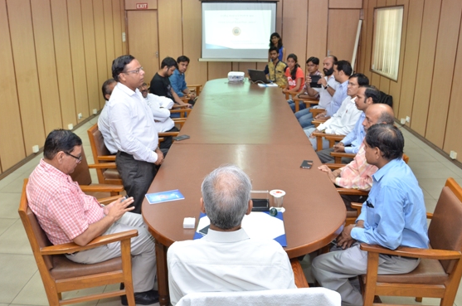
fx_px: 397
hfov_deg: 60.4
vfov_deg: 42.1
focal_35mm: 31
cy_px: 134
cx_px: 223
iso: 800
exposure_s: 1/40
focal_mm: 18
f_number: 4.5
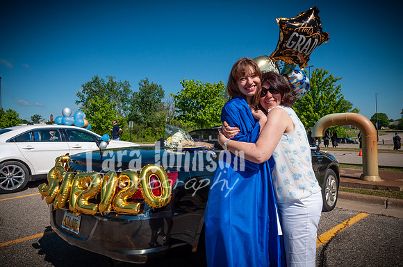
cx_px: 189
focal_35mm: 27
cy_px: 128
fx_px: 307
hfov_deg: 66.6
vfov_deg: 47.1
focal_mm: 17
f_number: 11
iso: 200
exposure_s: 1/500
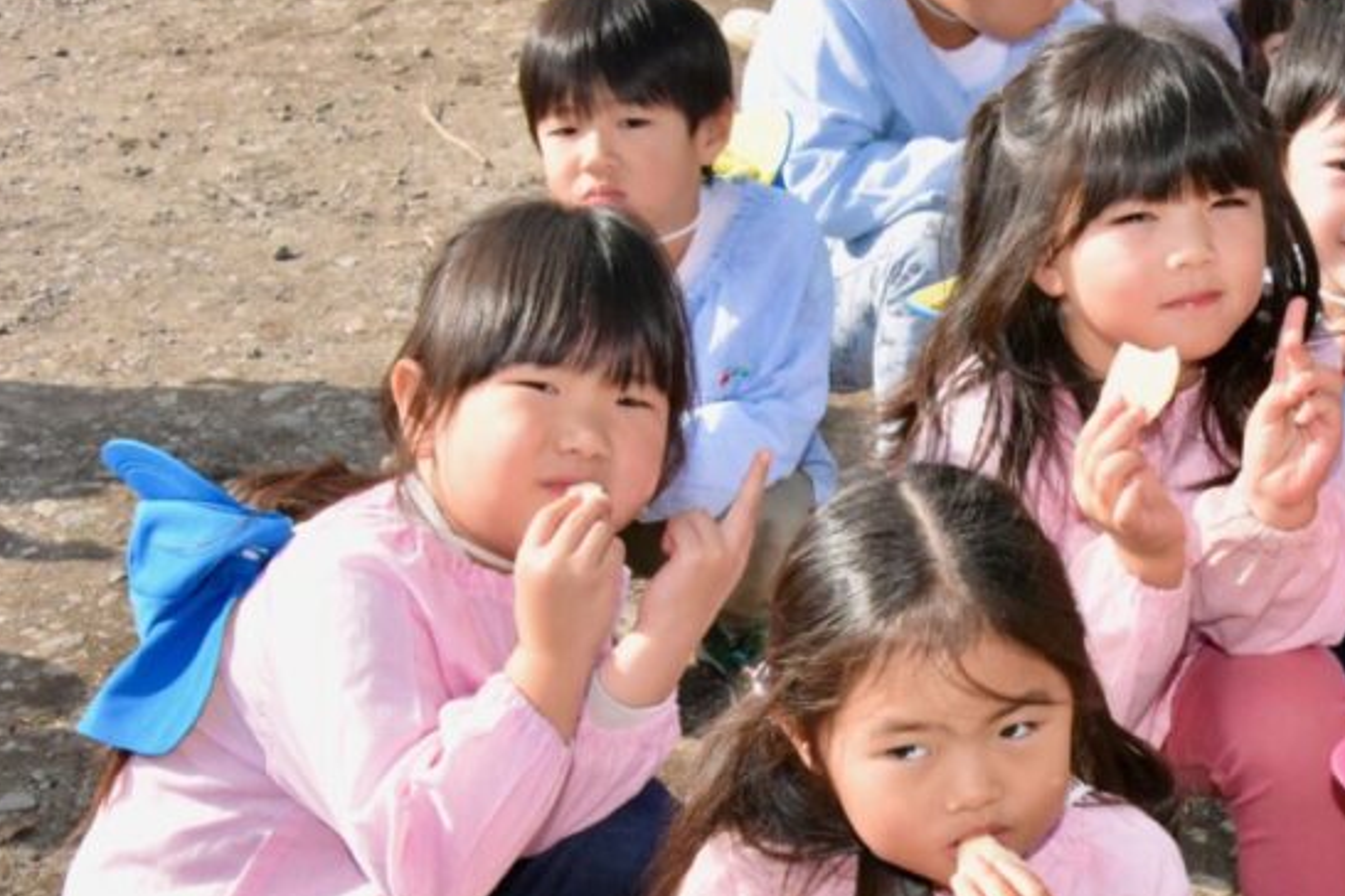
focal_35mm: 90
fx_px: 3362
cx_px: 1143
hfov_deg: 22.2
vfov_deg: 15.2
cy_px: 612
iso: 6400
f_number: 14
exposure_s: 1/2000
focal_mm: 48
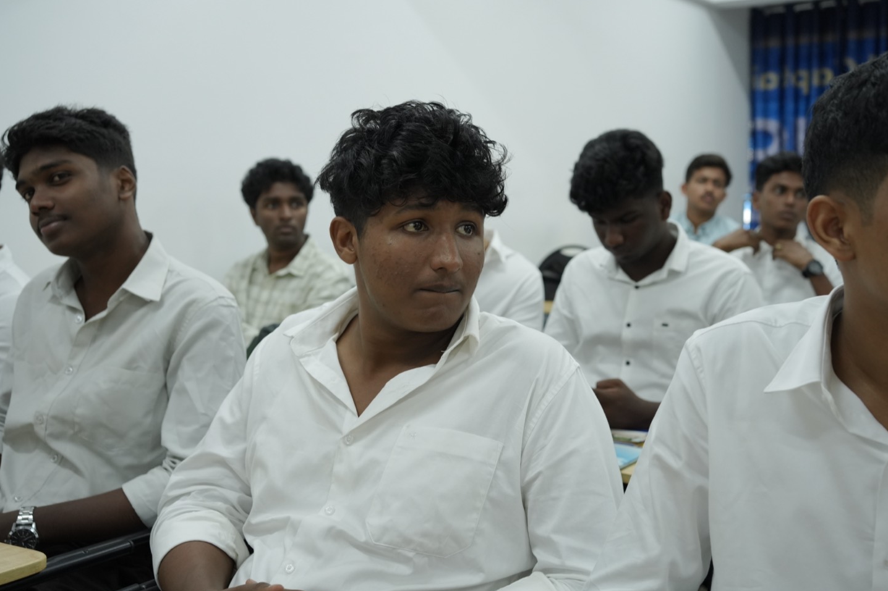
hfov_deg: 49.6
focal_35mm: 39
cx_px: 444
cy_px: 275
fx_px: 962
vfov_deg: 34.2
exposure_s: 1/125
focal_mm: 35
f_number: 4
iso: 1600
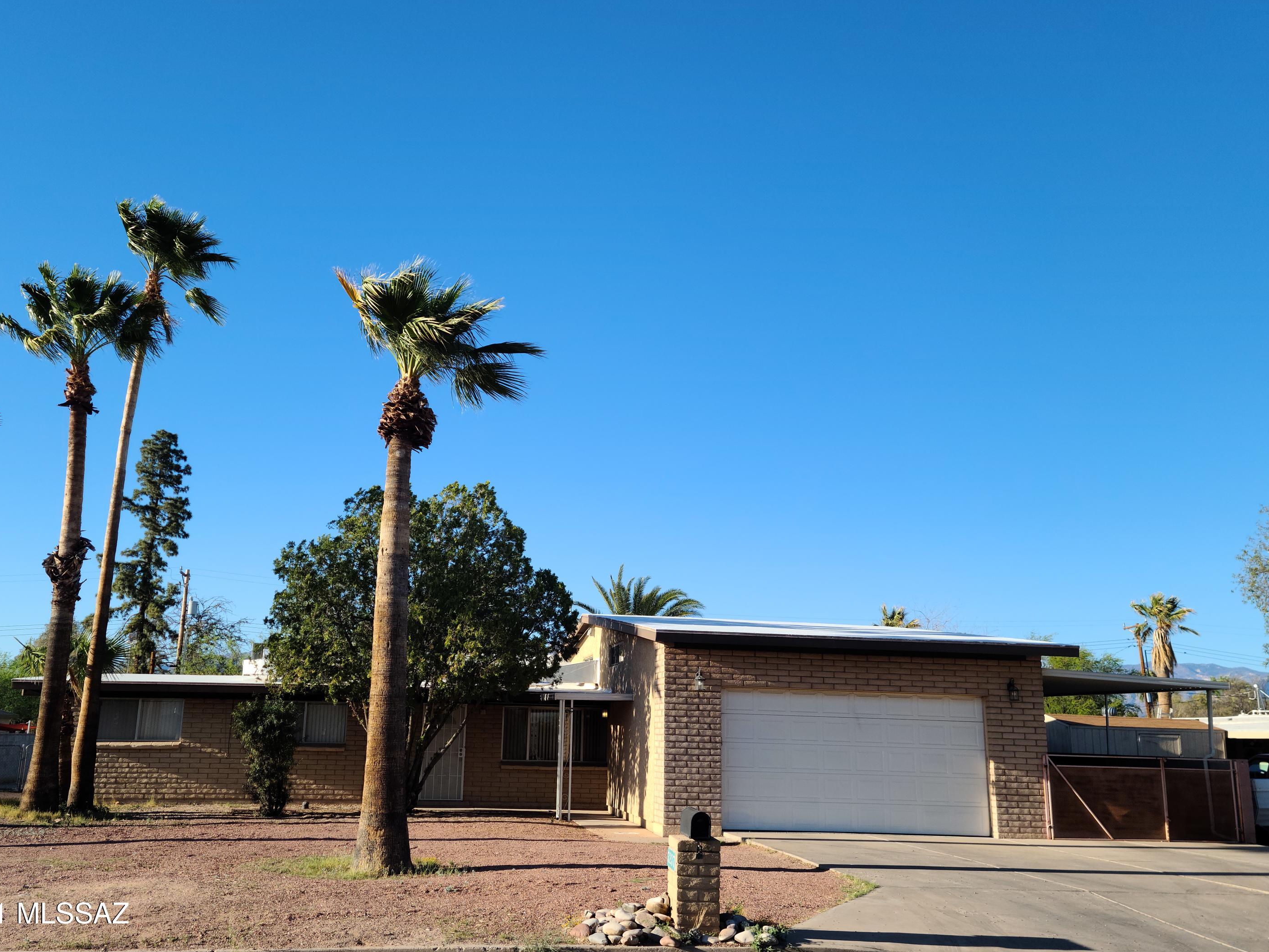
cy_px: 448
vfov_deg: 46.8
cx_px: 602
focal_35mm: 30
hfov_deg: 59.9
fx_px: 1100
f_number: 2
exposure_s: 1/631
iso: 25
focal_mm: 5.9
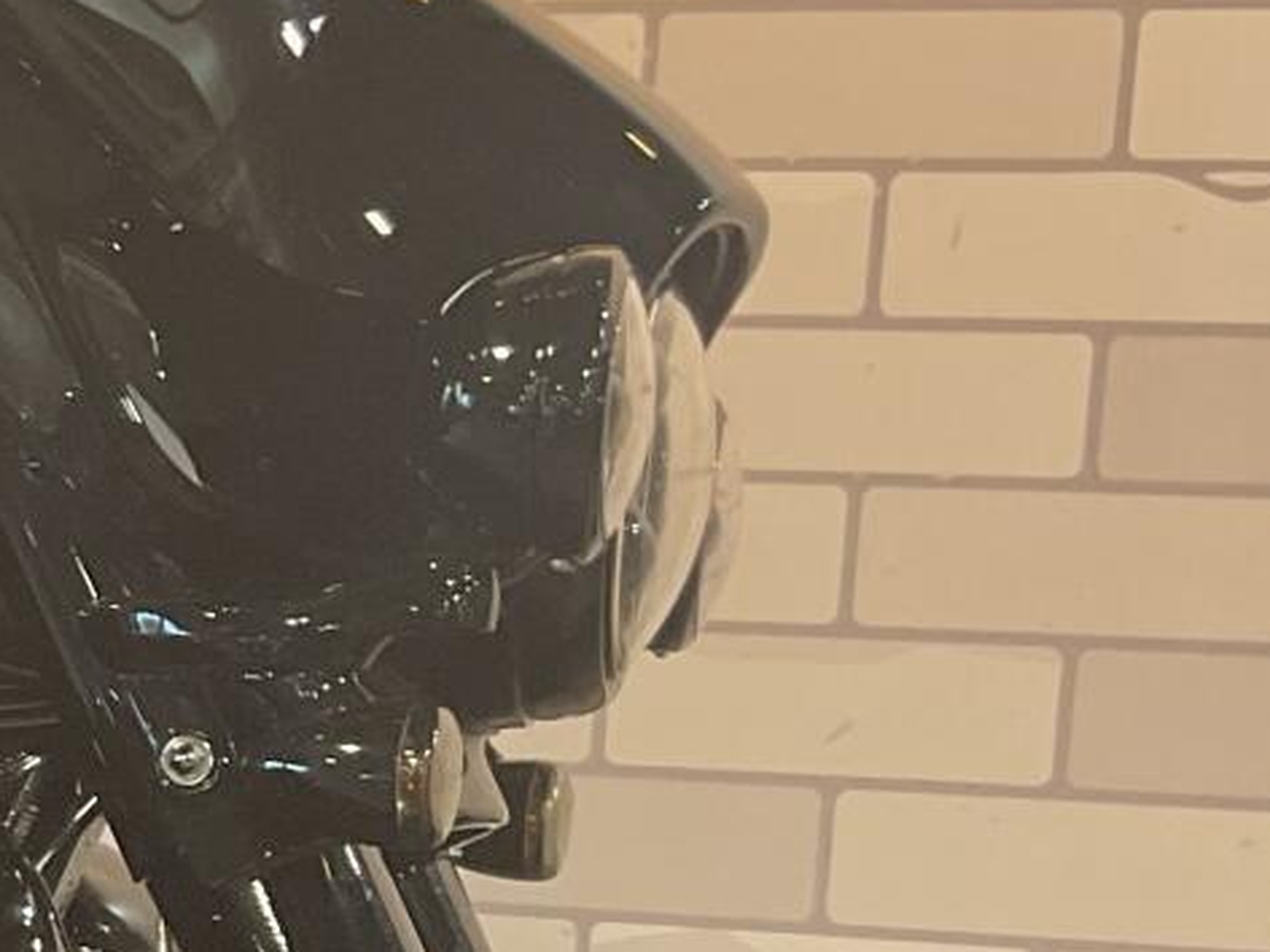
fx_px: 4513
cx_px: -907
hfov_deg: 14.4
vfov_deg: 11.8
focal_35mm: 123
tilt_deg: -16.2
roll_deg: +2.4
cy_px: 1089
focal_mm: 3
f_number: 1.8
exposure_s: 1/50
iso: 64
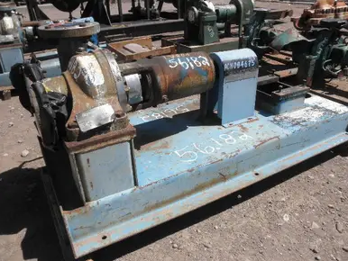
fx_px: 292
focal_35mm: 29
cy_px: 133
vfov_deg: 48.3
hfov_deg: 61.6
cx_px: 177
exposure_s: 1/160
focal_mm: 5
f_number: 8.5
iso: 64
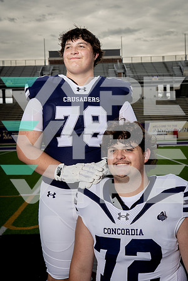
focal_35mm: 42
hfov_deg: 31.9
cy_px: 140
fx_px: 329
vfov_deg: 46.4
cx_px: 94
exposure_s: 1/250
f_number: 8
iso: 250
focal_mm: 42
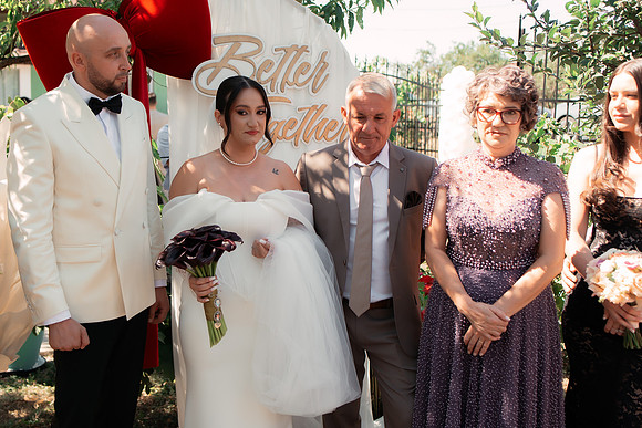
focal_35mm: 41
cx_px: 266
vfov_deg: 32.6
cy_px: 201
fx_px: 731
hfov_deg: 47.2
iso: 200
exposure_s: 1/800
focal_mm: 35
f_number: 3.5
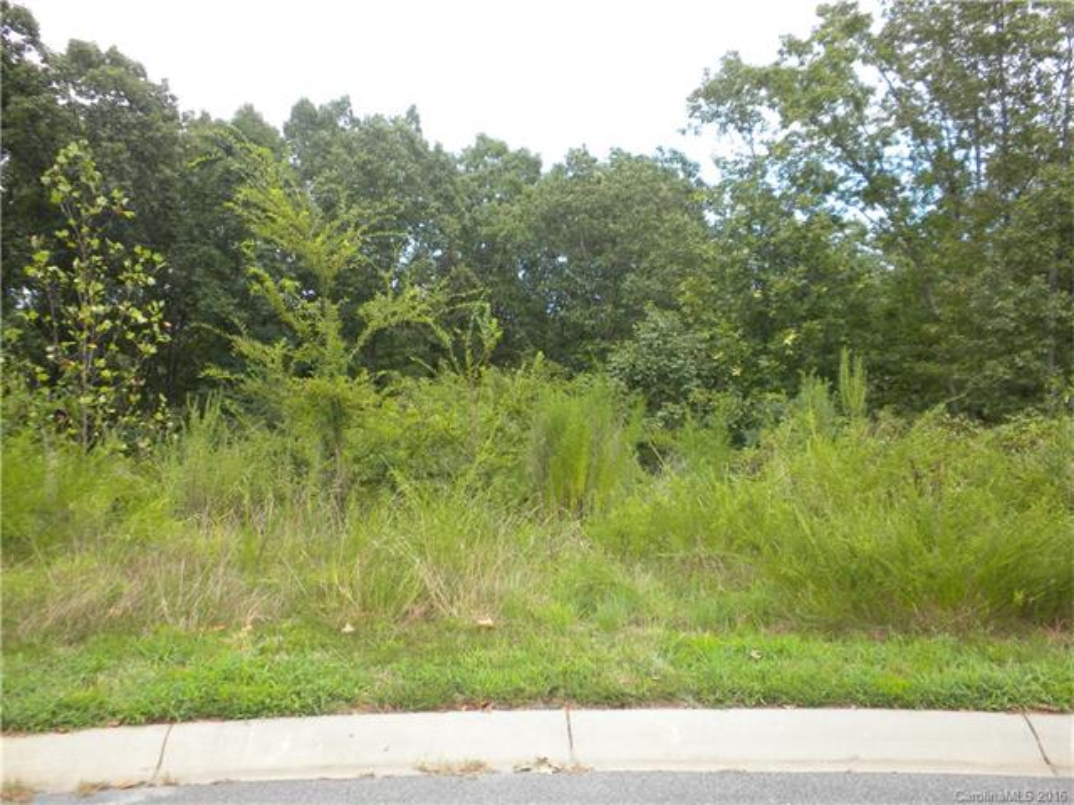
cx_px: 537
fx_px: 1148
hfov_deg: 50.1
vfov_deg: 38.7
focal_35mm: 37
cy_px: 402
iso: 64
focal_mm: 6.6
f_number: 3.5
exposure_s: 1/189
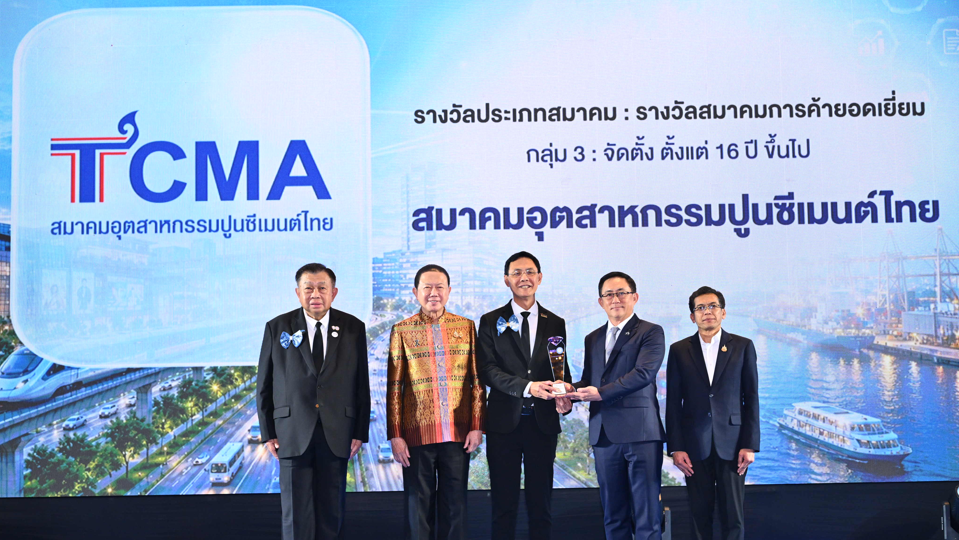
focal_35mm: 55
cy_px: 310
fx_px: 1399
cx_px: 475
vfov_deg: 21.8
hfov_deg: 37.8
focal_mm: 52
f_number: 5
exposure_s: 1/160
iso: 2000
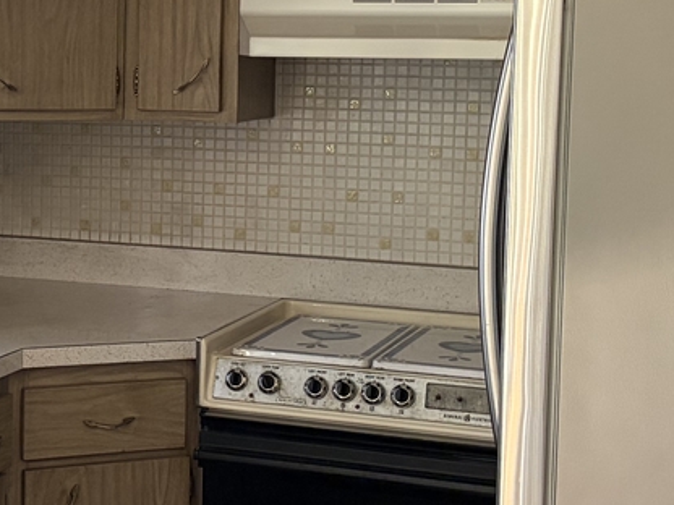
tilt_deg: -3.6
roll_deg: -0.6
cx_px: 53
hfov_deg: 21.2
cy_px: 172
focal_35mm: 90
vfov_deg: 16.4
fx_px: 1752
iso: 200
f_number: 1.6
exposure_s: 1/60
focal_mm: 5.96
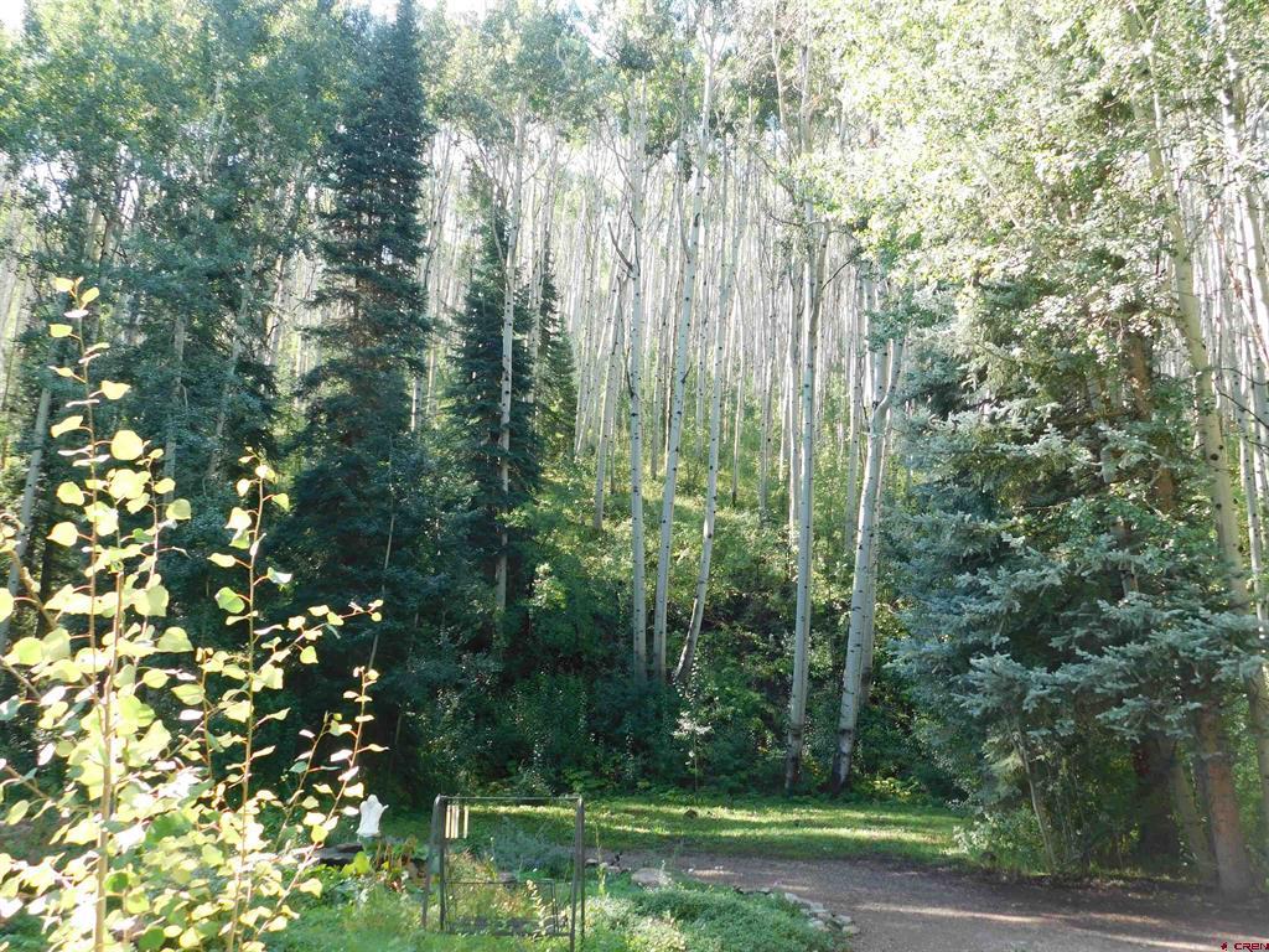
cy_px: 476
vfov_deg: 46.8
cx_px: 634
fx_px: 1100
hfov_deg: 60.0
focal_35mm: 30
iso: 125
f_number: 3.2
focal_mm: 5.3
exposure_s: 1/100
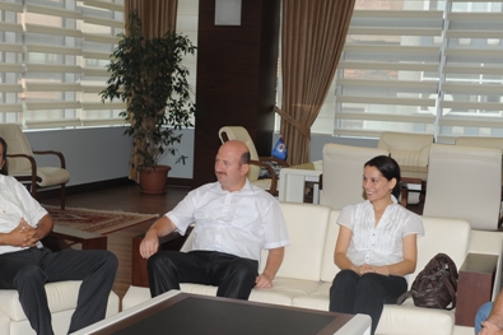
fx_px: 950
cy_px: 260
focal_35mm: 68
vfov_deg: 19.8
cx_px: 211
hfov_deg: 29.6
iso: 250
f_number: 5
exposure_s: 1/60
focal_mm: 35
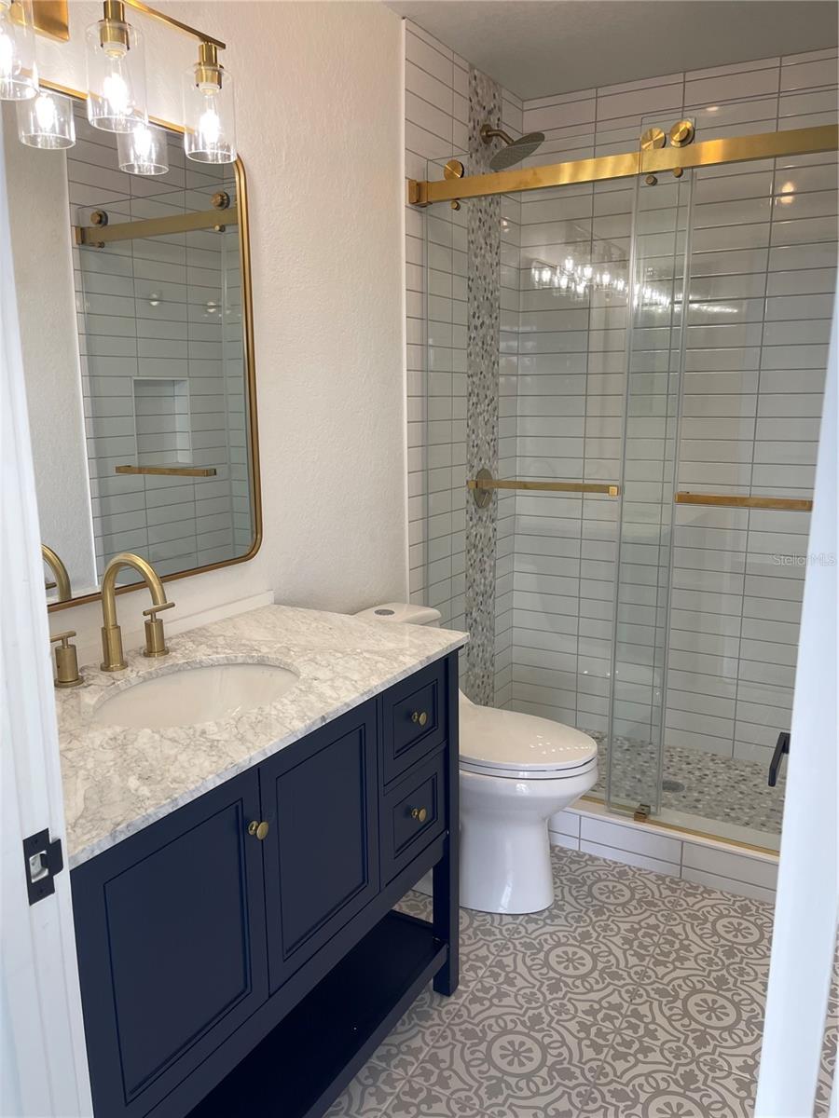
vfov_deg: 67.3
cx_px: 420
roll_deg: +0.6
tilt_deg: -11.9
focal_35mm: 26
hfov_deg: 53.1
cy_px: 559
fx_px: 840
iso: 50
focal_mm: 5.1
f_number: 1.6
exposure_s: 1/120
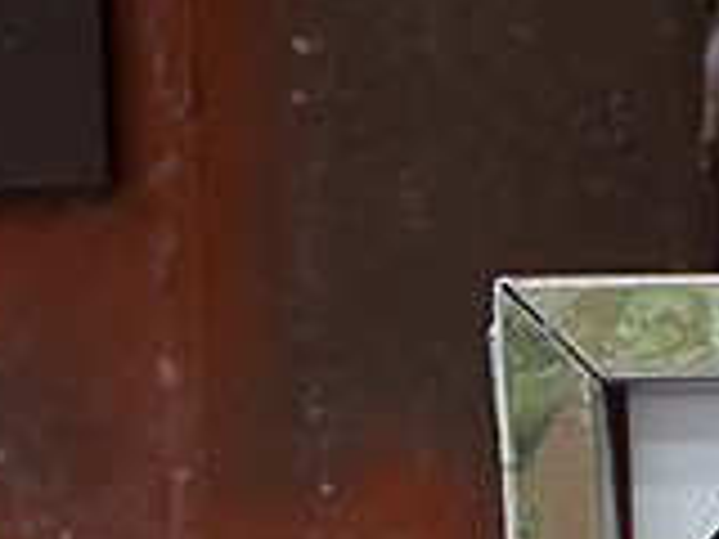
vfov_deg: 7.4
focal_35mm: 175
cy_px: 1633
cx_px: 1353
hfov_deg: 10.5
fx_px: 3635
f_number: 2.5
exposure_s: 1/60
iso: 200
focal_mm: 14
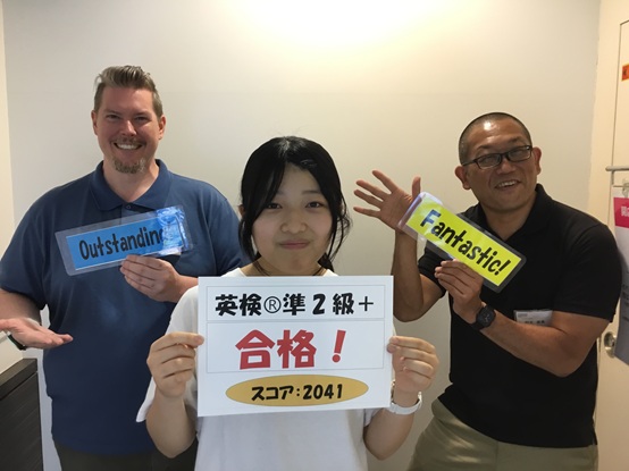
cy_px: 236
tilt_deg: -6.1
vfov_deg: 45.4
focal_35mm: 31
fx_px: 563
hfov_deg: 58.4
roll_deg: -0.9
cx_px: 314
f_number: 2.4
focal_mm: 3.3
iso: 80
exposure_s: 1/33
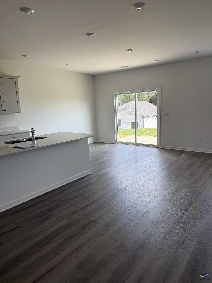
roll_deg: -0.6
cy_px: 142
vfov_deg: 71.6
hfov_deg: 56.8
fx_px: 196
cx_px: 106
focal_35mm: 24
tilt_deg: -9.3
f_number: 1.78
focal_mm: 6.76
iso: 64
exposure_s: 1/175
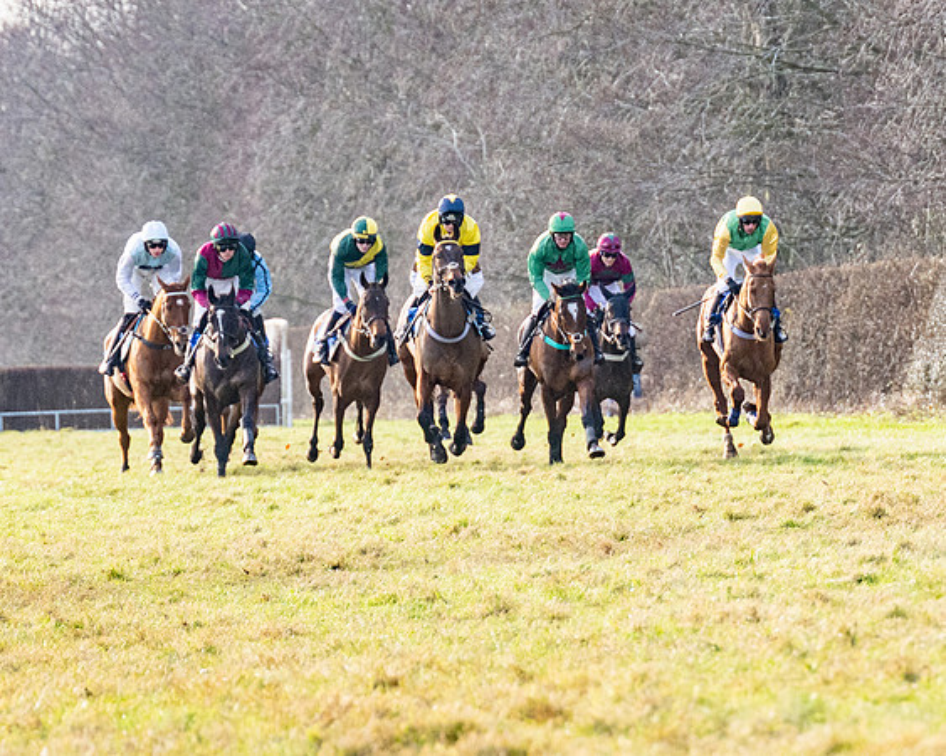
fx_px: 8860
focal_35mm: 317
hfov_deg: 6.1
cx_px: 785
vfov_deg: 4.9
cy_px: 298
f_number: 4
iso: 800
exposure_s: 1/2500
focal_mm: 125
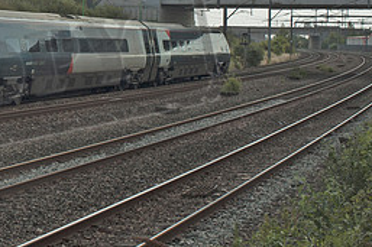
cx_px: 12
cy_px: 7
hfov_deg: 19.0
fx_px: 1086
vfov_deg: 12.9
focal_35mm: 105
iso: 200
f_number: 9
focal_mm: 31
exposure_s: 1/320
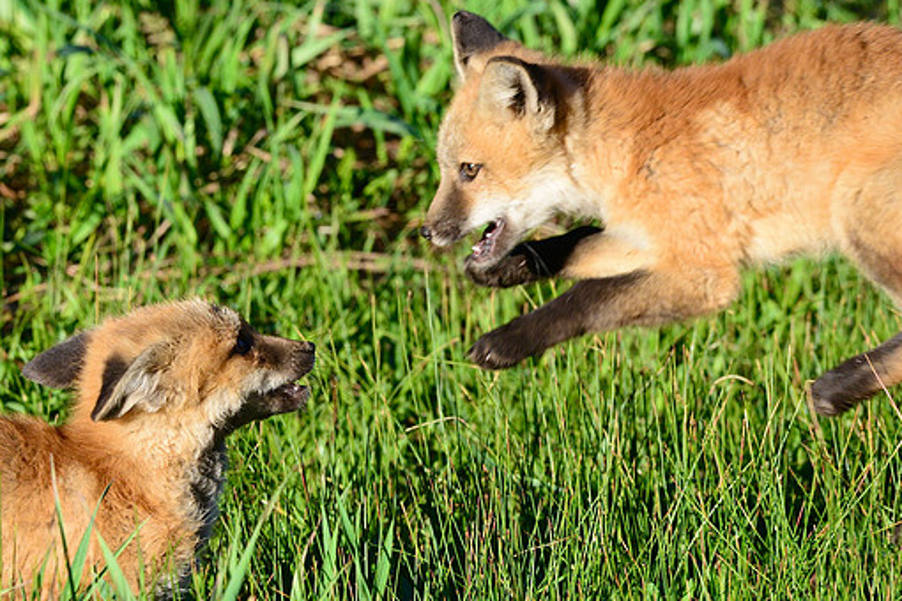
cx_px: 400
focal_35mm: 512
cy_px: 305
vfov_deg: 2.7
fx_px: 12827
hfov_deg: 4.0
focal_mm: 450
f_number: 13
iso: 1250
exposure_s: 1/640
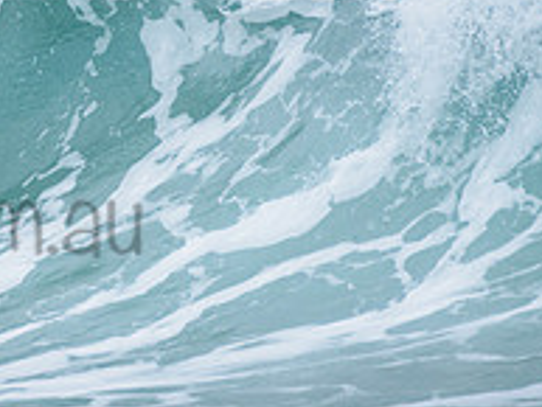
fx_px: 27809
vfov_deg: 0.8
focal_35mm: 1775
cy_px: 68
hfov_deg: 1.1
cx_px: -338
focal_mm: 500
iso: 640
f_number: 5.6
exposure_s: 1/1250
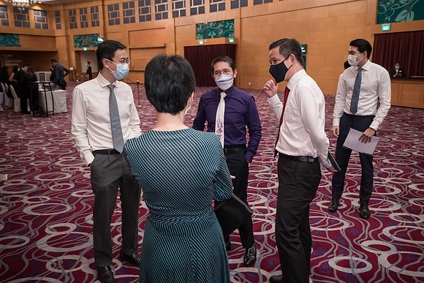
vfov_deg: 39.7
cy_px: 140
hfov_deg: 56.8
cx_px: 227
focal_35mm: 33
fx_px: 392
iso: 1600
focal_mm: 13
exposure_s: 1/125
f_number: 1.7
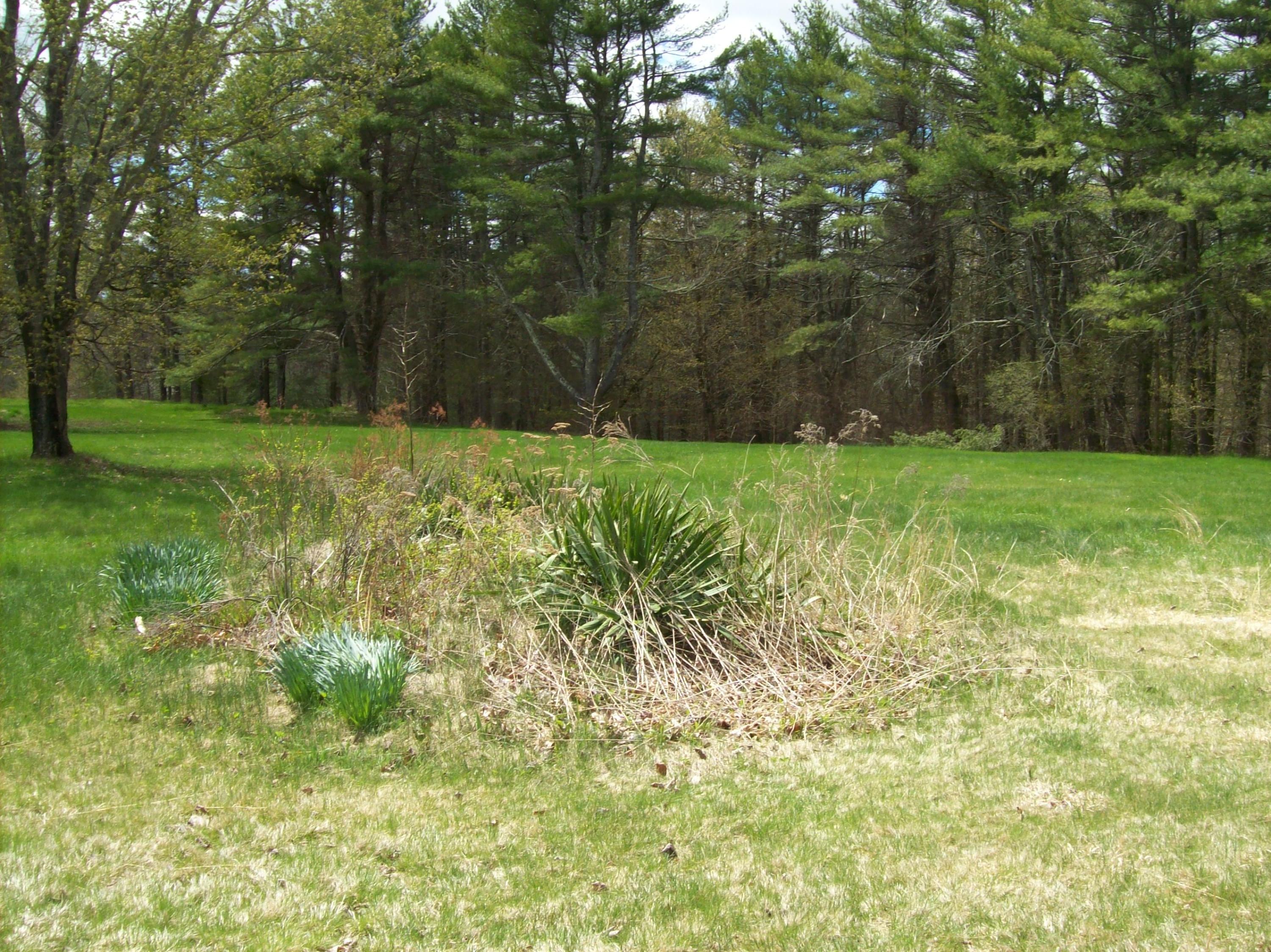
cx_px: 636
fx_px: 1321
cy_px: 476
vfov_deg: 39.6
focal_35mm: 36
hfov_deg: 51.4
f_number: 4.8
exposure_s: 1/348
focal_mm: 6
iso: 80
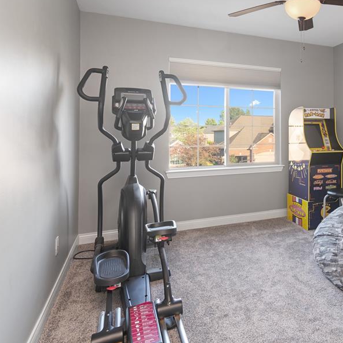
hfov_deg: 59.1
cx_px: 264
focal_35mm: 25
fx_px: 280
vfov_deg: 62.9
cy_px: 163
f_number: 9
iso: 400
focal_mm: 17
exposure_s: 1/4
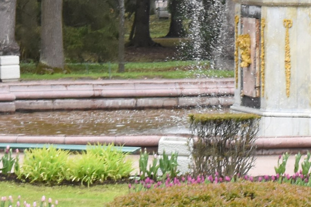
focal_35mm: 404
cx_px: 383
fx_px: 3494
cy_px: -238
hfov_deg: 5.1
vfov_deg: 3.4
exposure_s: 1/250
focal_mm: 55
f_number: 8
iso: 800
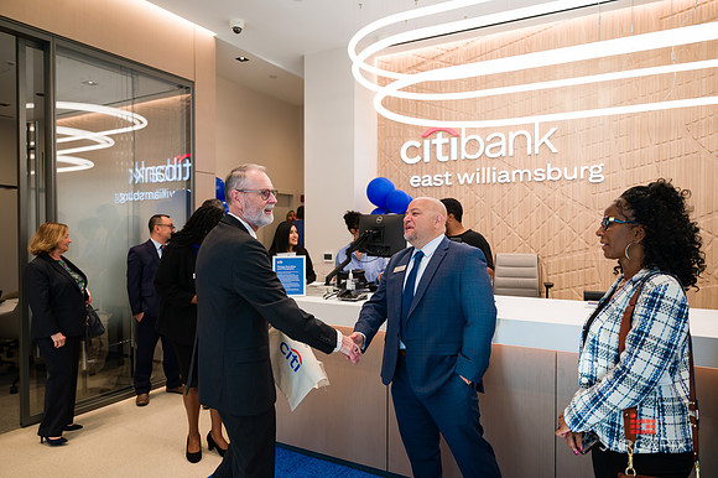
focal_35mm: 24
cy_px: 239
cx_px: 359
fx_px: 482
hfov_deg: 73.4
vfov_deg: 52.8
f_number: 3.2
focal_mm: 24
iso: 320
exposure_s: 1/200
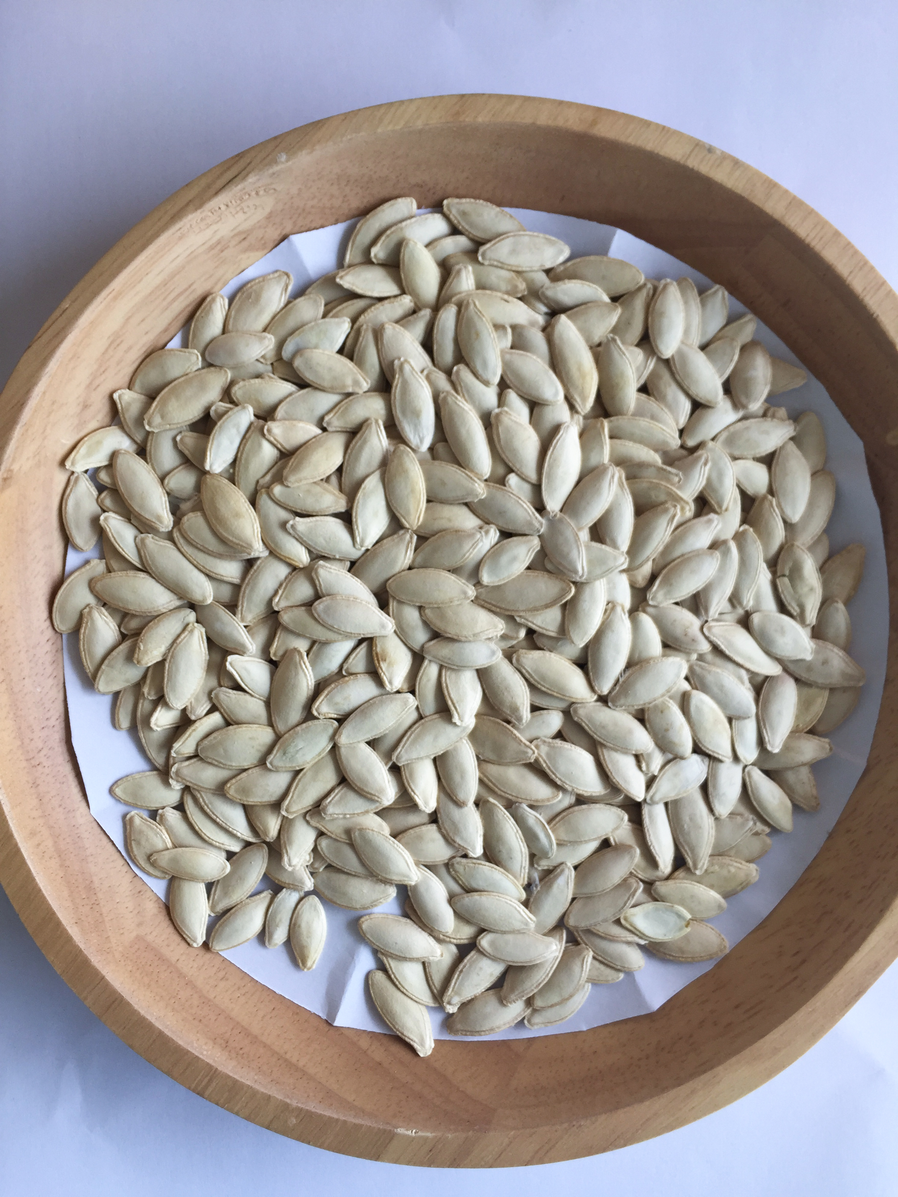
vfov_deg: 61.7
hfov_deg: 48.2
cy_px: 598
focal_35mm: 29
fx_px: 1003
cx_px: 449
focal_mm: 4.15
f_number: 2.2
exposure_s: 1/100
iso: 32
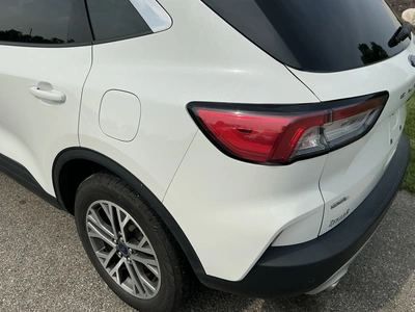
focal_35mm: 28
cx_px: 208
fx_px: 336
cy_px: 156
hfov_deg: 63.4
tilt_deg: -27.9
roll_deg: -2.5
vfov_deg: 49.7
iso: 25
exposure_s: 1/3534
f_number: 1.8
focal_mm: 3
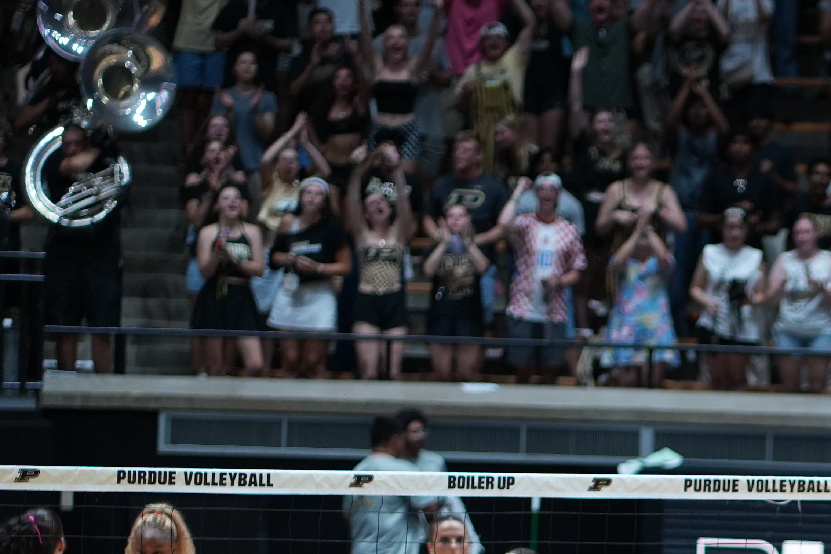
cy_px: 703
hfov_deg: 7.8
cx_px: 939
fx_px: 6070
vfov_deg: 5.2
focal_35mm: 263
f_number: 1.8
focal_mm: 85
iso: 1000
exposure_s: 1/1000
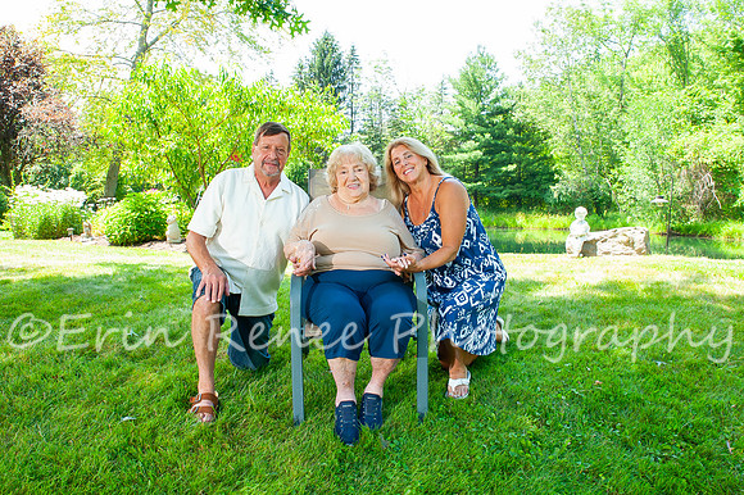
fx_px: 596
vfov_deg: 45.1
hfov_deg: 63.9
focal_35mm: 29
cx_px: 380
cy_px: 231
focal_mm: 24
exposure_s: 1/125
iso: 800
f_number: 11
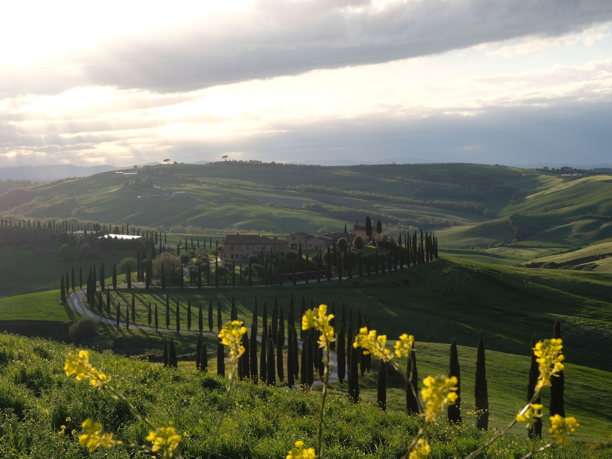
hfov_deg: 26.7
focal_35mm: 73
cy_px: 230
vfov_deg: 20.2
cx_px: 273
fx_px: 1290
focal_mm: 44.4
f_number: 16
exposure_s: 1/60
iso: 200
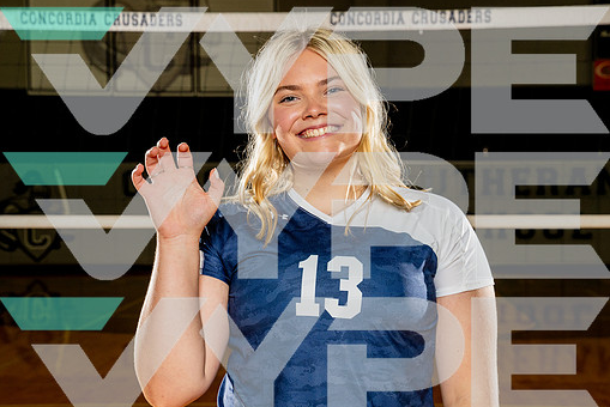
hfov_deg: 26.0
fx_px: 1322
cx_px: 308
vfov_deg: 17.5
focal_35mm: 78
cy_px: 214
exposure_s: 1/250
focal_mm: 66
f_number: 8
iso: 1000
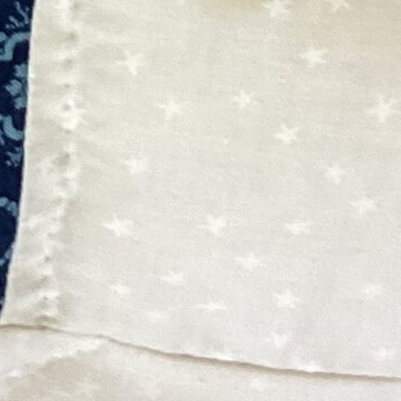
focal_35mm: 193
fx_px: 2529
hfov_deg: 8.9
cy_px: -518
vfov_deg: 8.4
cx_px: -172
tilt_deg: -85.1
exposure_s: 1/50
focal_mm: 3.3
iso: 100
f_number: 2.4
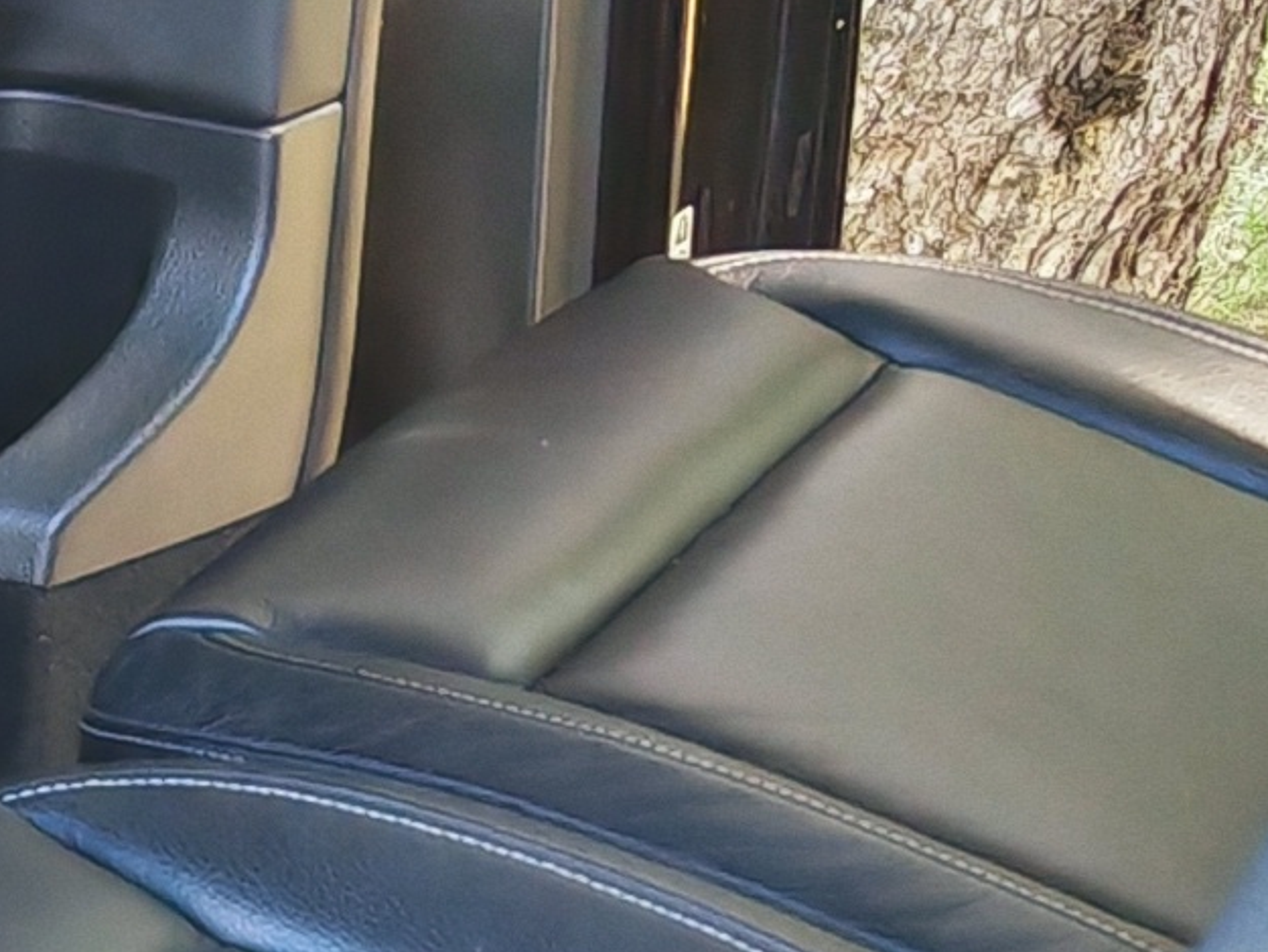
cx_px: -1209
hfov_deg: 10.3
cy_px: 712
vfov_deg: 8.4
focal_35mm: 177
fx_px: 6485
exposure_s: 1/100
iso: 125
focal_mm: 6.83
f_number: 2
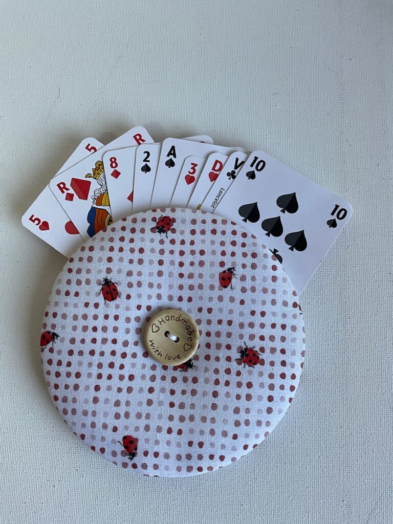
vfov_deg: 61.7
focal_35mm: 29
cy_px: 262
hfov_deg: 48.2
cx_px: 196
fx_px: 439
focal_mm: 3
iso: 25
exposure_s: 1/122
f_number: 1.8
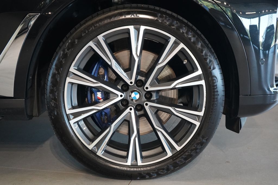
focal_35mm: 52
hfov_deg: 38.2
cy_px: 92
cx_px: 139
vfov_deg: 26.0
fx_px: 402
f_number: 5
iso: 8000
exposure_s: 1/160
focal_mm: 52
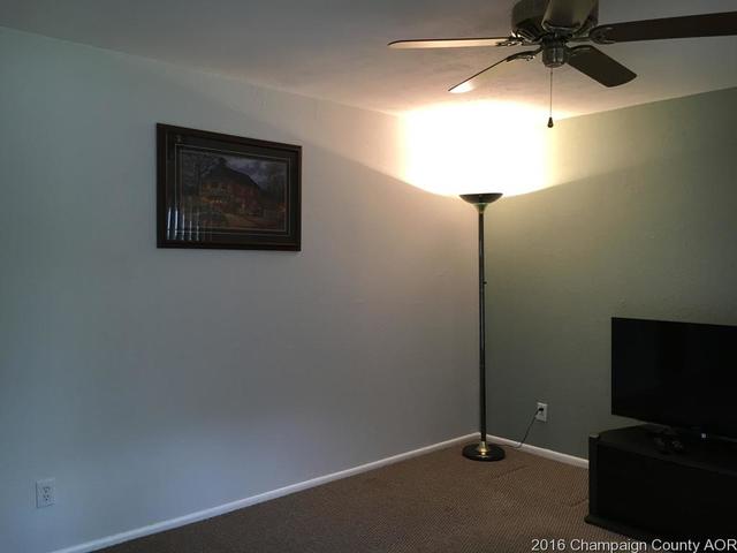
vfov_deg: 48.2
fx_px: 617
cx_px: 368
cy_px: 276
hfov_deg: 61.7
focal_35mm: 29
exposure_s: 1/30
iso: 40
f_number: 2.2
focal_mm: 4.15
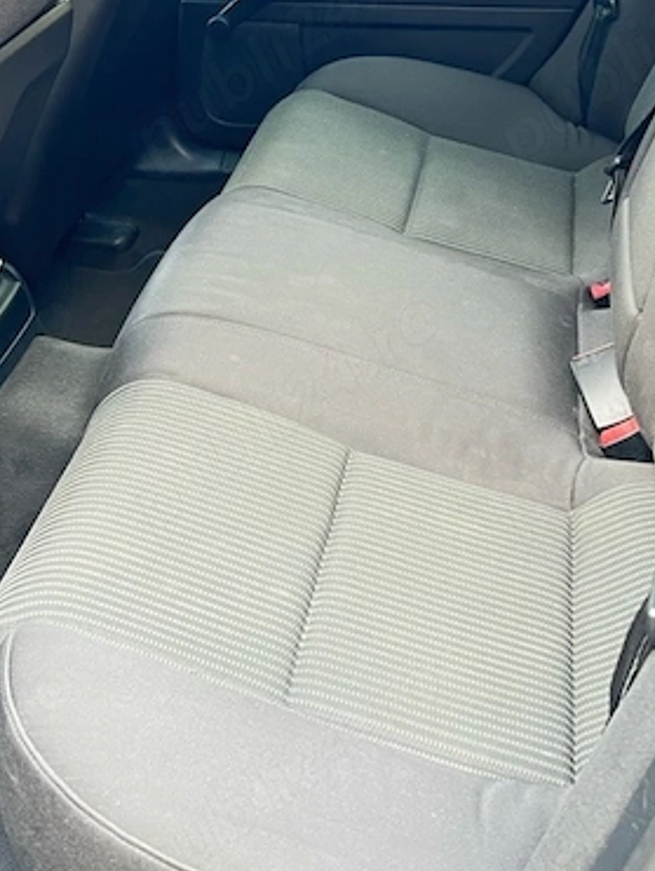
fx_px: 1410
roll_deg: +2.5
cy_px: 103
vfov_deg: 32.7
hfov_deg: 26.1
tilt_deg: -22.0
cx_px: 380
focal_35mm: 56
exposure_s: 1/60
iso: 160
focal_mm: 5.7
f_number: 1.5
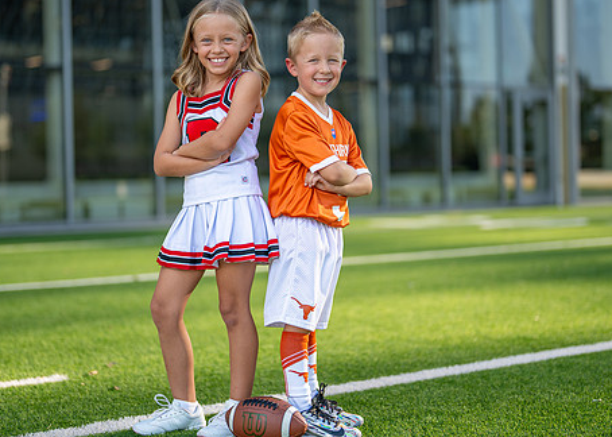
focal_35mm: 72
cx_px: 286
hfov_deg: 27.5
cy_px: 204
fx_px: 1251
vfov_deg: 19.8
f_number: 1.2
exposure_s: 1/2500
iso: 100
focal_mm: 50
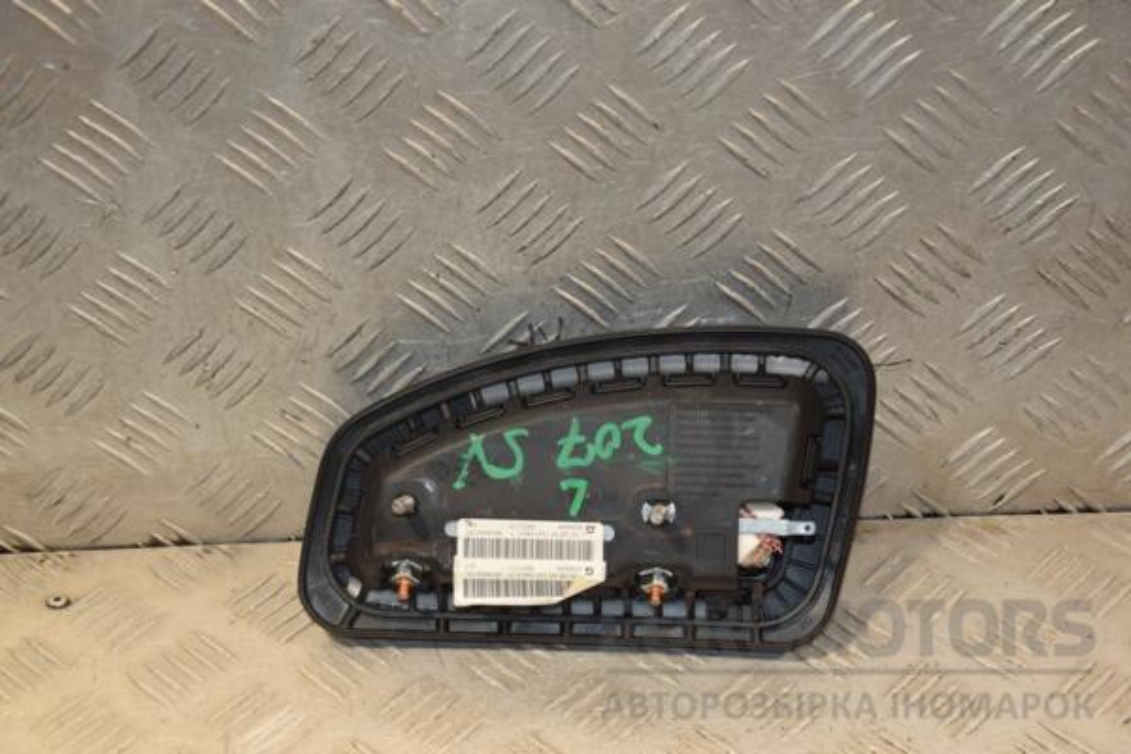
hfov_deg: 27.0
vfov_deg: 18.2
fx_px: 2356
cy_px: 377
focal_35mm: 75
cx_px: 566
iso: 800
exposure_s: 1/200
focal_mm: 50
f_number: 5.6
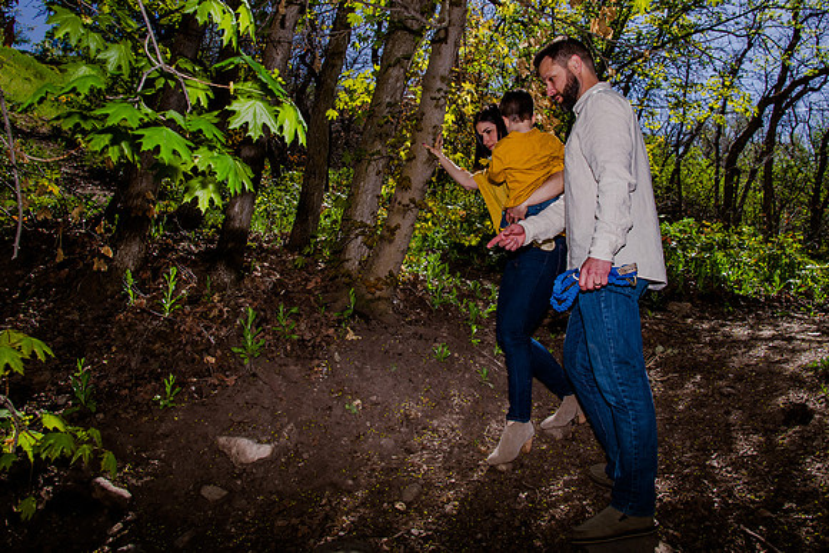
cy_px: 209
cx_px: 444
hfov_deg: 62.1
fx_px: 687
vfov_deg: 43.5
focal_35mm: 30
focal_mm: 24
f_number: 7.1
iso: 200
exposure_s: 1/400
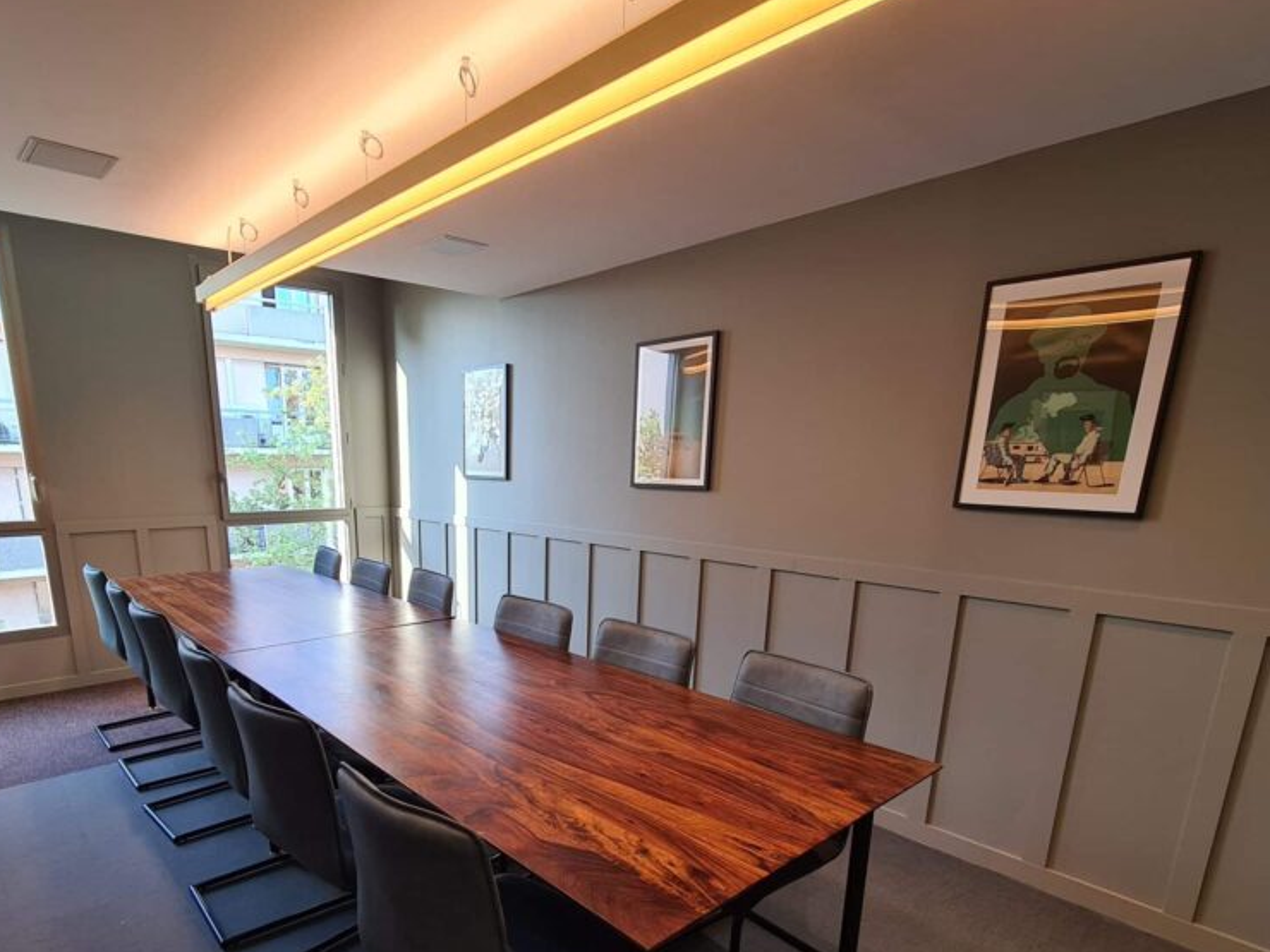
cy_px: 638
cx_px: 530
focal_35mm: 18
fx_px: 660
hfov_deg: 87.0
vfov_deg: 69.5
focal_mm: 2.2
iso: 64
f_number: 2.2
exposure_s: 1/50
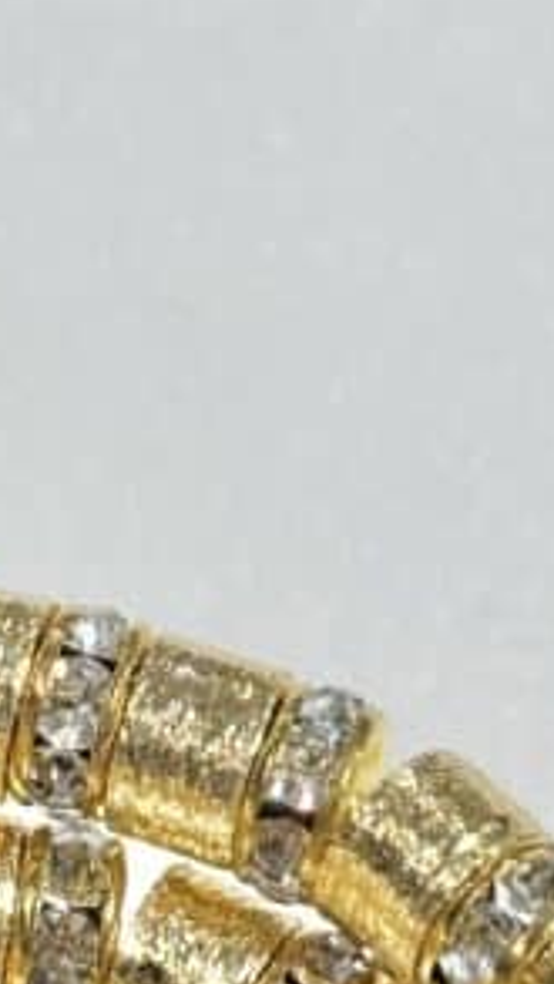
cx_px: 60
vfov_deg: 10.9
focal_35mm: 198
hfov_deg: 6.1
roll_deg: +5.9
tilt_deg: -35.7
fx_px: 5166
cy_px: 322
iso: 32
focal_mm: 5.96
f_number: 1.6
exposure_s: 1/225
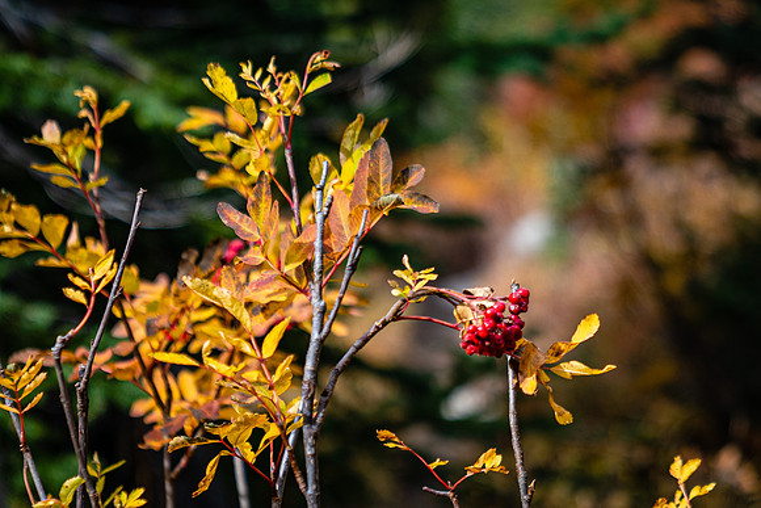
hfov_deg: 13.8
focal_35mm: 149
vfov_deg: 9.2
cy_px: 356
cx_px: 538
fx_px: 3140
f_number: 2.8
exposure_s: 1/800
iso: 100
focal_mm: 70
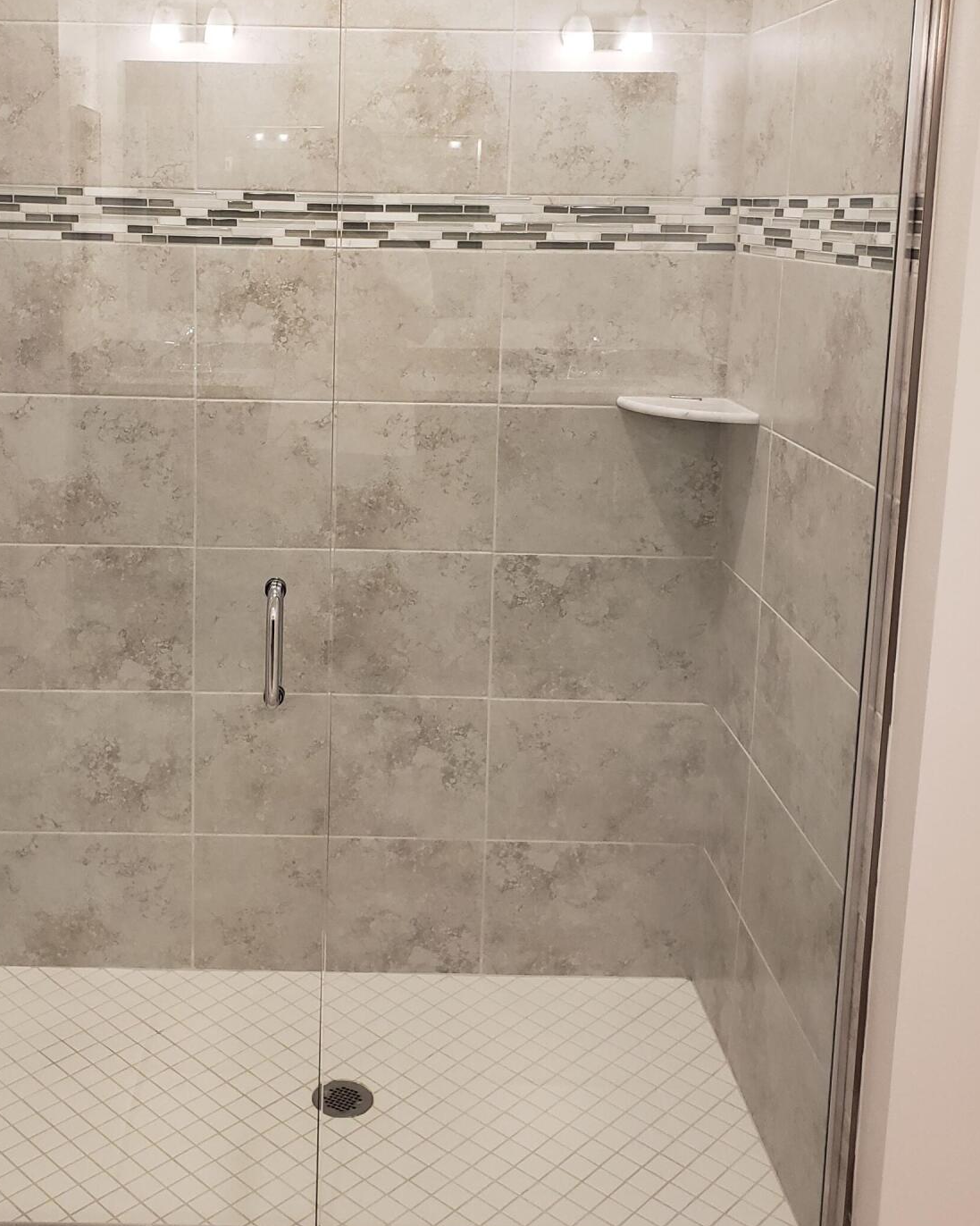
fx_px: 1342
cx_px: 330
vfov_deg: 48.6
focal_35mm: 37
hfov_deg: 39.7
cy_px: 455
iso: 250
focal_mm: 4.3
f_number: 2.4
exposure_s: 1/60
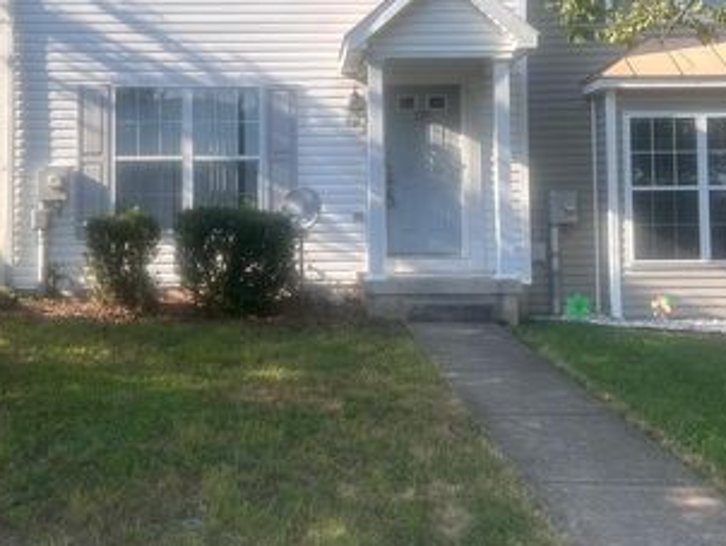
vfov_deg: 33.2
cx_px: 303
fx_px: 903
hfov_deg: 43.7
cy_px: 160
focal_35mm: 43
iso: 50
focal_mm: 5.7
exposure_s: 1/1869
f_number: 1.5
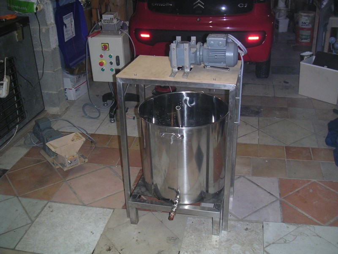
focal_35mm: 38
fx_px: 371
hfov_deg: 49.0
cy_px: 127
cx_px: 169
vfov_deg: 37.7
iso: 160
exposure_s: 1/45
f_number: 2.8
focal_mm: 6
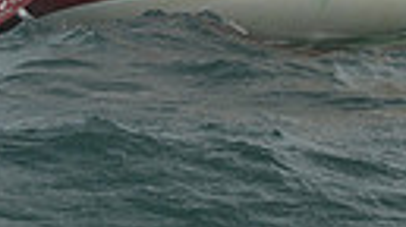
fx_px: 3557
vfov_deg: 3.5
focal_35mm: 331
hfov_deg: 6.5
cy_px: -656
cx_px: 288
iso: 320
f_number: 10
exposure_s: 1/1250
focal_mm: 70
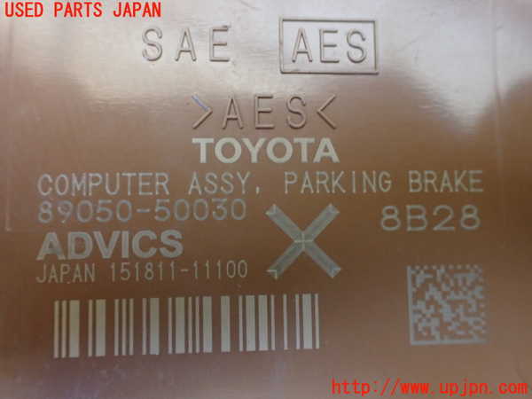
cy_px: 200
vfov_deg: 46.8
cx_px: 266
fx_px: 461
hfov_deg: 60.0
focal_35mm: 30
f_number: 2.3
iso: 800
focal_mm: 5.4
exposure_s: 1/30
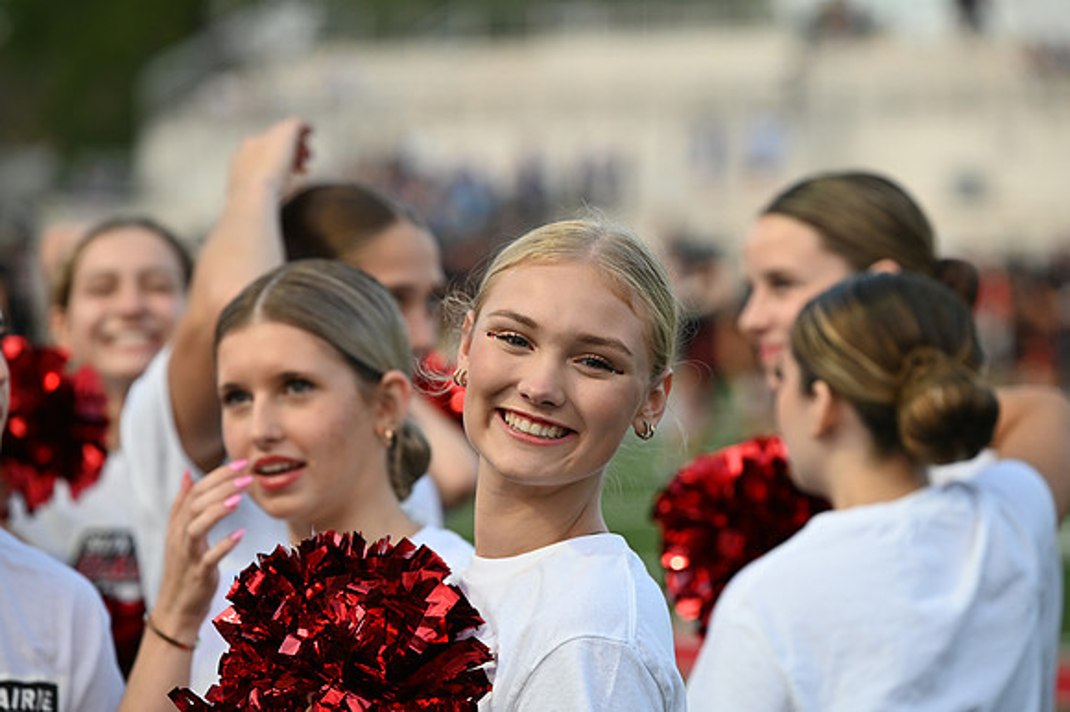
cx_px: 535
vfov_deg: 6.9
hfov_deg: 10.3
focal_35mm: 200
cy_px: 356
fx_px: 5941
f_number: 5
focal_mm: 200
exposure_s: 1/400
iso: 800
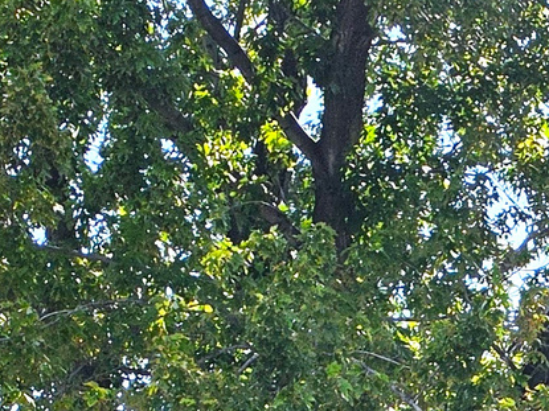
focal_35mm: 227
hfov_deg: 8.5
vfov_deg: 6.3
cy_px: 841
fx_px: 3599
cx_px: 918
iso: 32
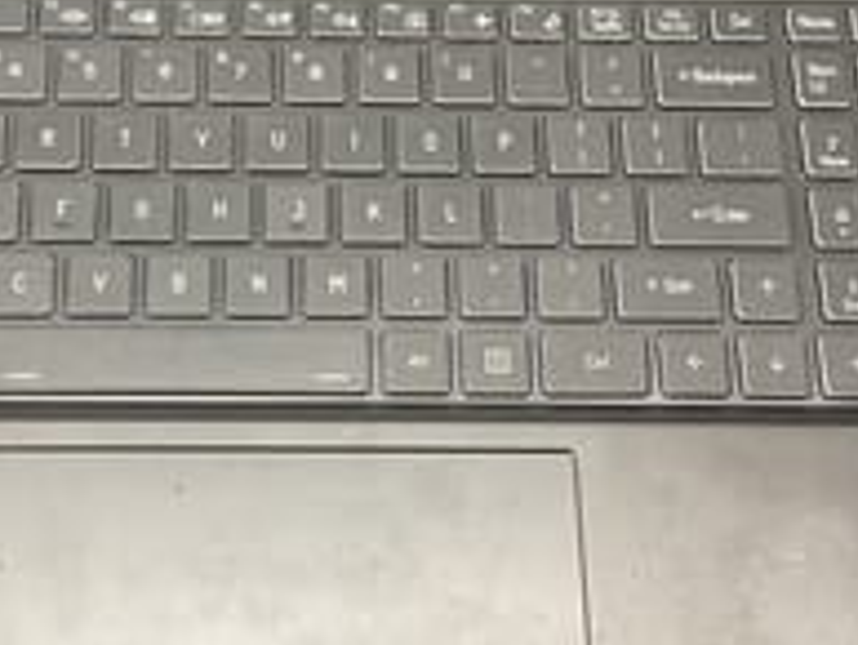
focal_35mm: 75
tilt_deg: -66.0
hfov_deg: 25.9
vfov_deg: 19.6
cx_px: 316
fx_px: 1860
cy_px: 238
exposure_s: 1/60
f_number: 1.8
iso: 125
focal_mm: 3
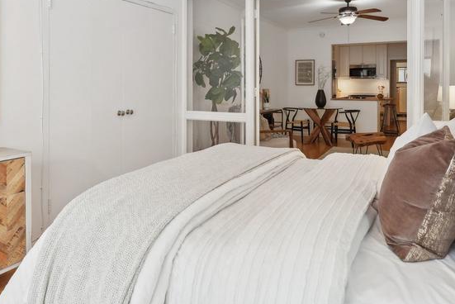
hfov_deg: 69.4
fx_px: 329
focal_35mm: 26
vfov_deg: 47.8
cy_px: 78
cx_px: 231
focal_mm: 14
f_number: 7.1
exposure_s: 1/8
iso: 160
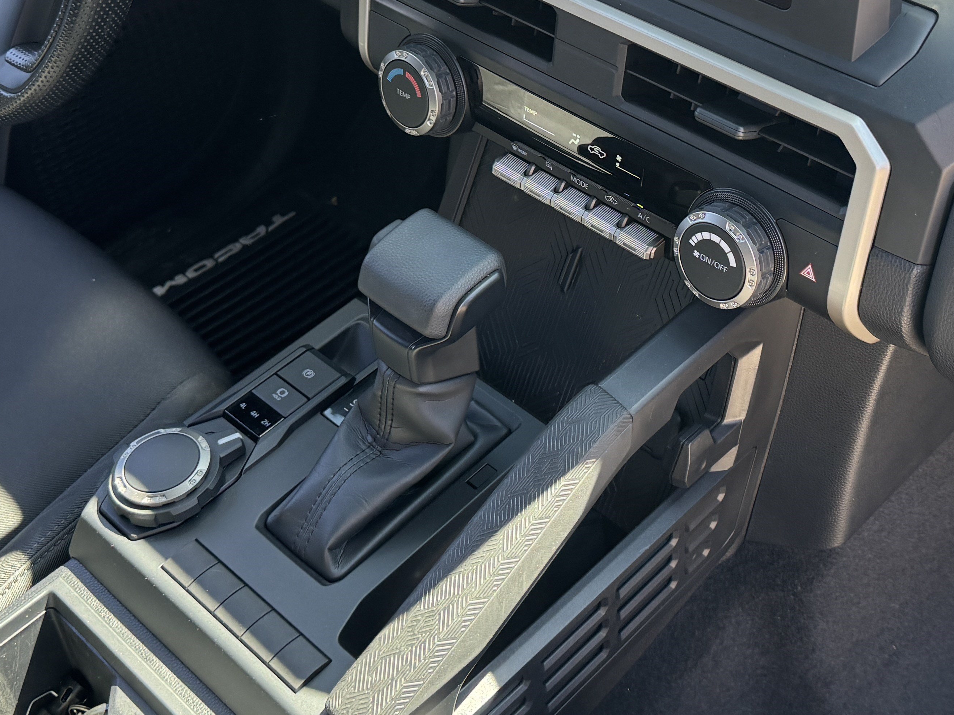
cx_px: 585
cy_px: 180
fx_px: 1433
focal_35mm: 52
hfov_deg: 36.6
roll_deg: +3.0
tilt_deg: -40.0
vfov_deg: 27.7
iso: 125
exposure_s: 1/121
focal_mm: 6.76
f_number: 1.78
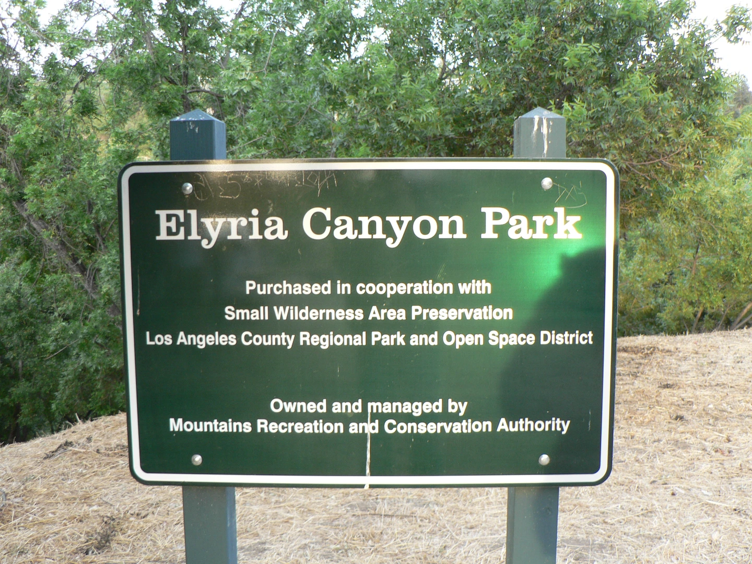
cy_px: 282
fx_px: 782
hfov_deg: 51.4
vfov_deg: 39.7
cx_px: 376
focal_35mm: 36
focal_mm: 6
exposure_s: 1/25
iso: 80
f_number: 2.8
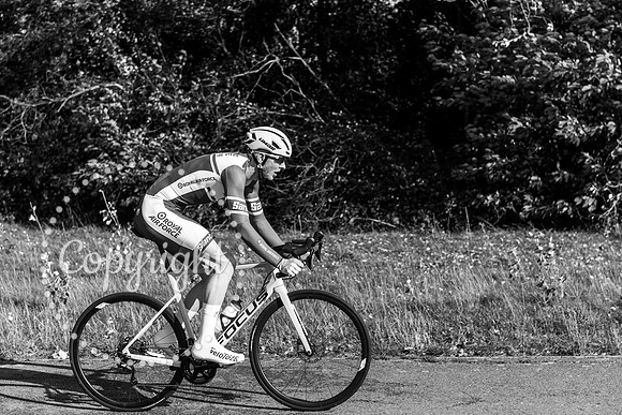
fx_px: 1141
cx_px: 311
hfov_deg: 30.5
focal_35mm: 66
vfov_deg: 20.6
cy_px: 208
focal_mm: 66
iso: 200
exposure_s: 1/2500
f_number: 3.5
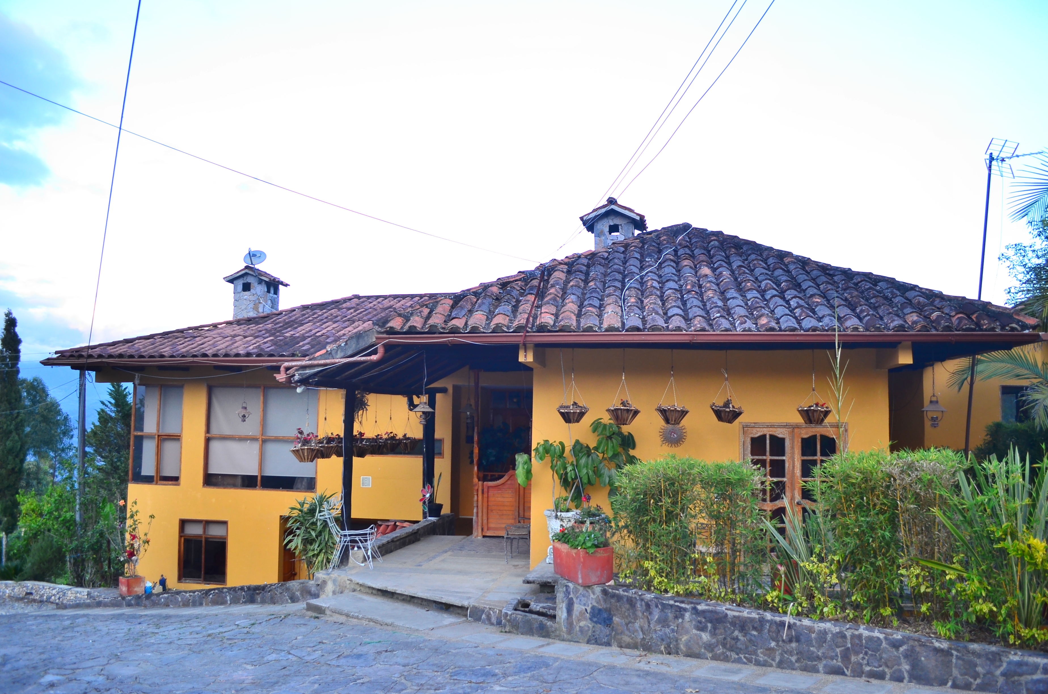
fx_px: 784
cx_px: 524
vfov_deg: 47.7
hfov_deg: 67.5
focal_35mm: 27
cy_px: 347
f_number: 3.5
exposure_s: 1/160
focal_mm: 18
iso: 400
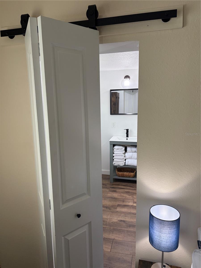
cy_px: 134
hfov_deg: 53.1
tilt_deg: -9.4
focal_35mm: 26
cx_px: 100
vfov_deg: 67.3
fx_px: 201
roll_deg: +1.9
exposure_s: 1/120
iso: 125
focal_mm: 5.96
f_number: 1.6
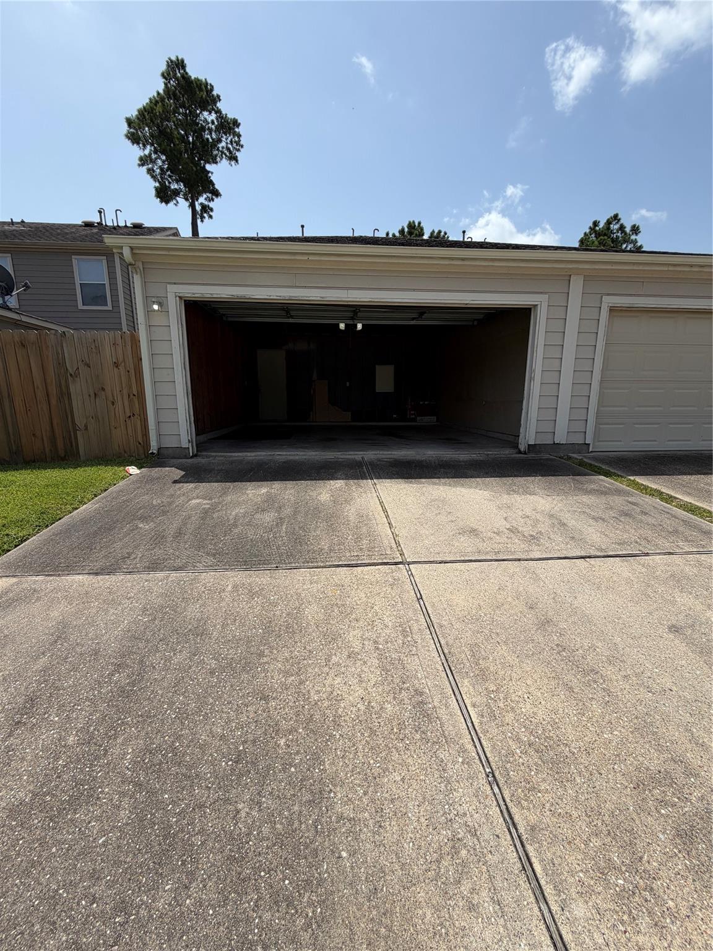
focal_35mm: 14
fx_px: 384
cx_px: 356
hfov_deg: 85.7
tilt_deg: -10.5
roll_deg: +1.3
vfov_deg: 102.1
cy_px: 476
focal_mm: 2.22
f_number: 2.2
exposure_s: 1/1033
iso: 20
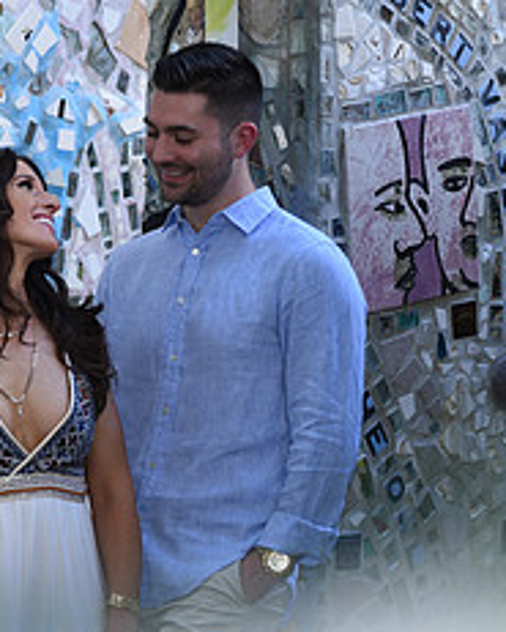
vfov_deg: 9.7
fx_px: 3741
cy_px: 371
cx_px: 191
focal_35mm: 200
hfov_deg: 7.7
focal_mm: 85
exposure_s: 1/160
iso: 320
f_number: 4
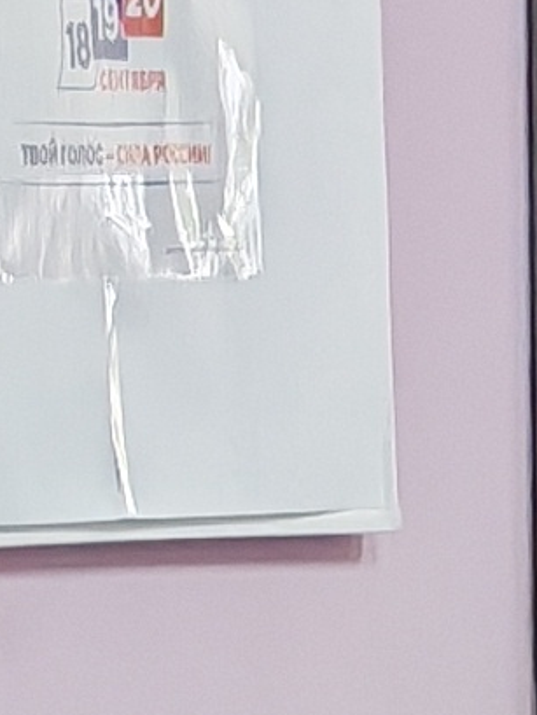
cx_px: 1630
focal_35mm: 541
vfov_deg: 3.6
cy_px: 1692
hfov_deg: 2.7
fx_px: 11184
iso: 250
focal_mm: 6.12
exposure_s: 1/100
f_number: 1.9
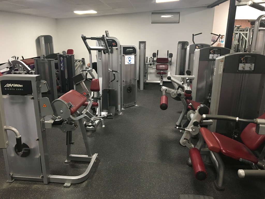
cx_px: 132
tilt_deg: -15.4
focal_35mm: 29
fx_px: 222
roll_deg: -0.6
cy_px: 100
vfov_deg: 48.2
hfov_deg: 61.7
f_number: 2.2
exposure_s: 1/33
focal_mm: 4.15
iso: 200
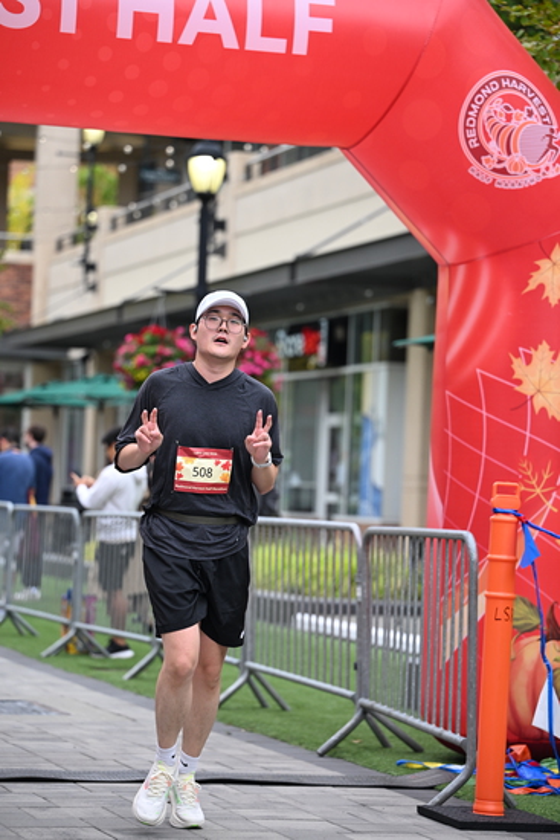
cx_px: 280
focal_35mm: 105
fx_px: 2448
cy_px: 420
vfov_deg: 19.5
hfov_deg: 13.0
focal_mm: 105
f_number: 2.8
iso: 640
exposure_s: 1/2000
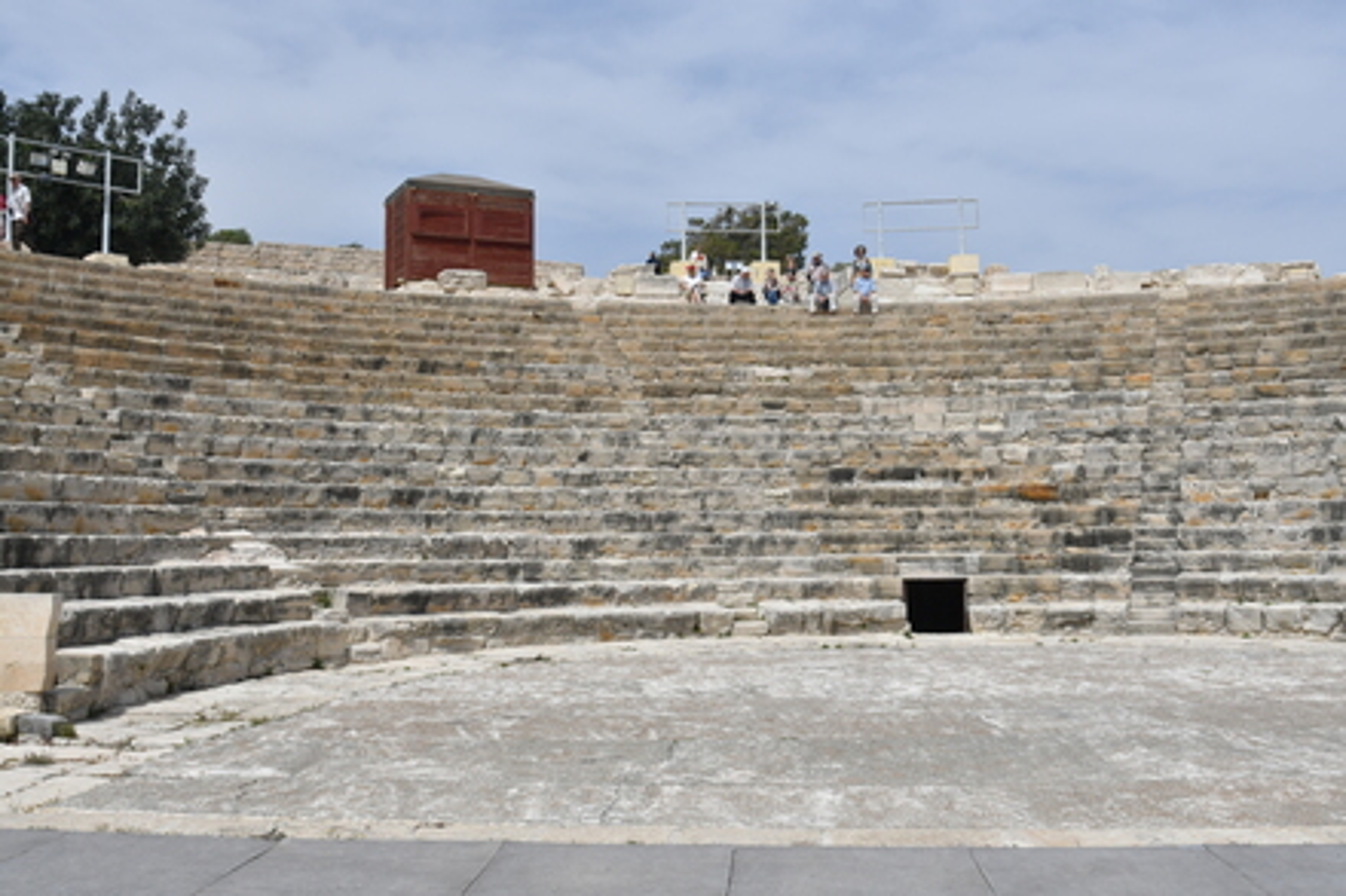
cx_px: 673
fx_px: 1345
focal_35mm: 36
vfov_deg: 36.8
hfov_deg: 53.1
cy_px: 448
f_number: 10
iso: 250
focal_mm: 24
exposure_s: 1/1000
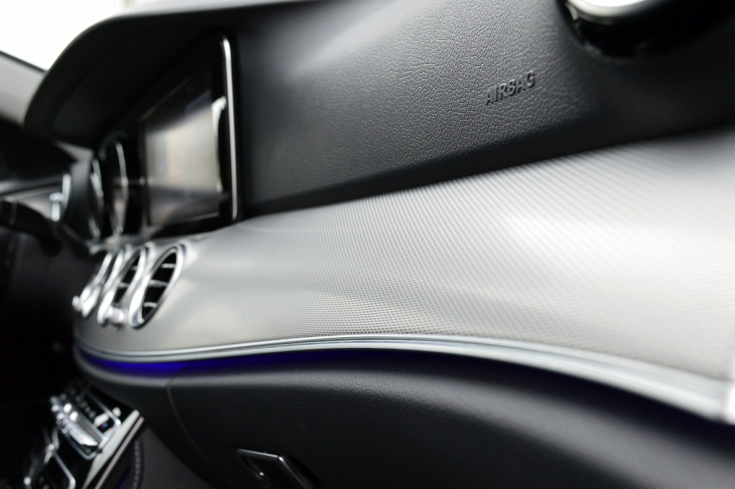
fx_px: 887
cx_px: 368
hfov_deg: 45.0
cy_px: 244
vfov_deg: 30.8
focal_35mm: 44
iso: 400
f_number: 8
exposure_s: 1/80
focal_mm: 29
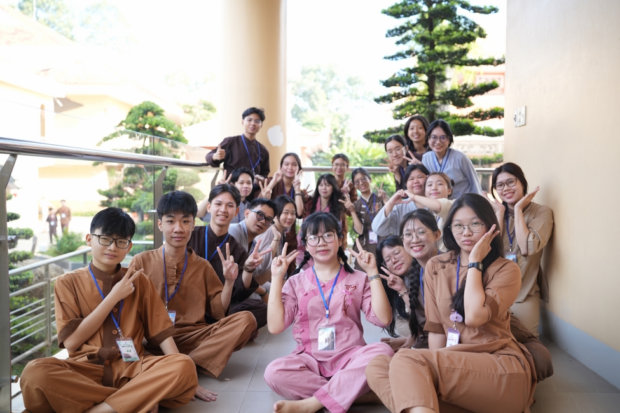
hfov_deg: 54.4
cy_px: 206
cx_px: 310
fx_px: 603
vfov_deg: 37.9
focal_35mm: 35
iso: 200
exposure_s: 1/160
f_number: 2.8
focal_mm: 35
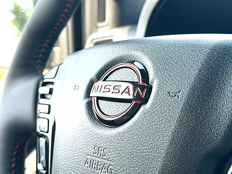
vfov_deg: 32.2
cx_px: 116
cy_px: 87
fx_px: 302
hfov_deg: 42.1
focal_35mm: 45
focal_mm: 6.86
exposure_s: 1/253
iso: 80
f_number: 1.78
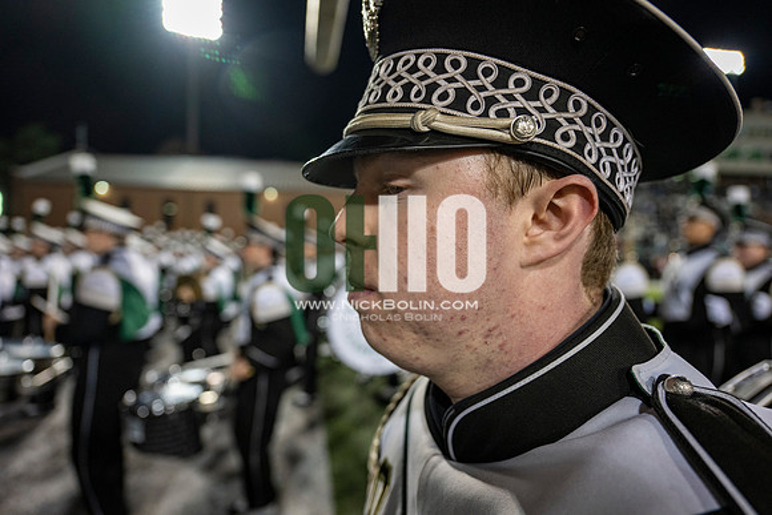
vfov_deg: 53.2
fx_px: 515
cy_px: 258
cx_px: 386
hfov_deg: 73.7
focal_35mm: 24
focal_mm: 24
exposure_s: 1/500
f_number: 3.2
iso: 1250
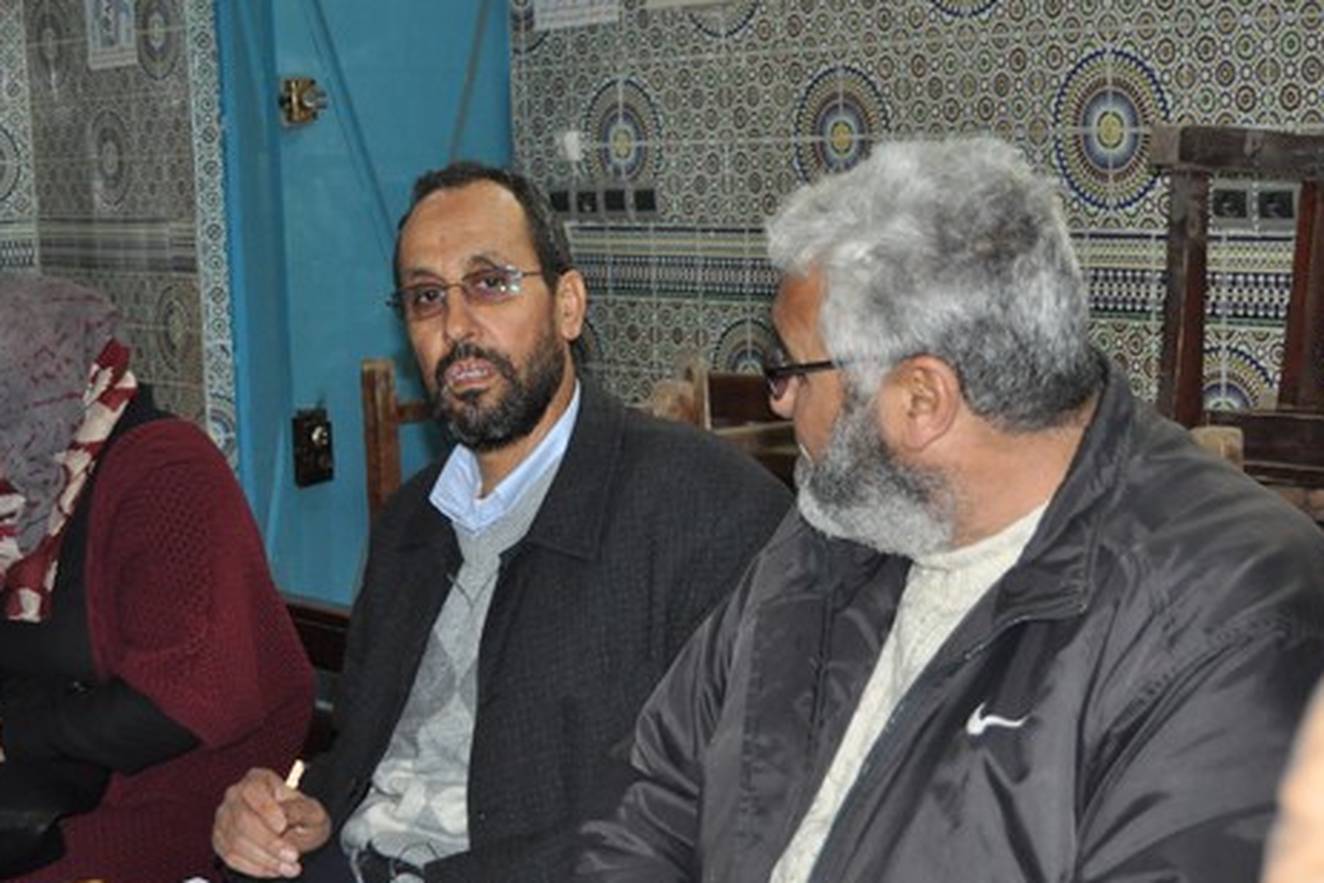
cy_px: 503
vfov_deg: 18.7
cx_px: 533
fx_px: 2673
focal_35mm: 73
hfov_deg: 27.8
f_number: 4.5
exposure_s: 1/60
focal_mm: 35
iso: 800
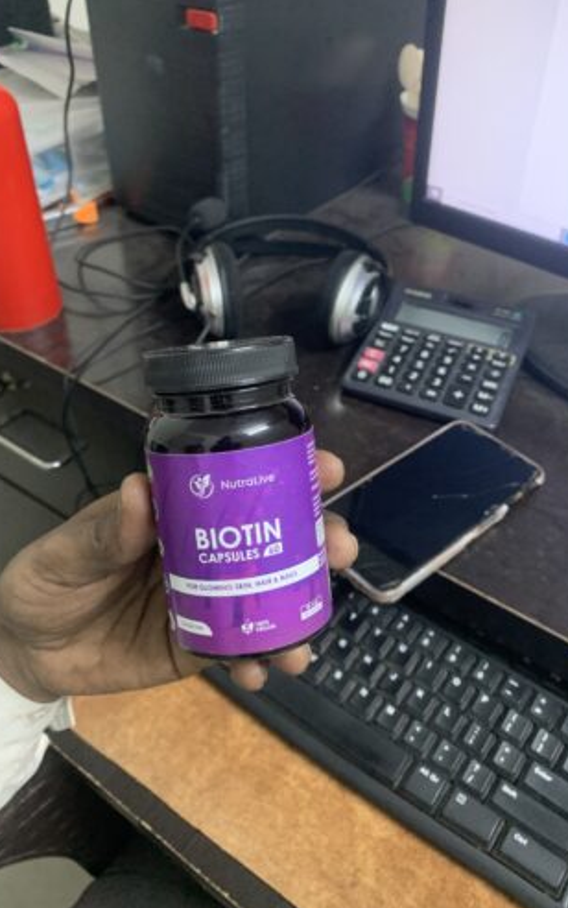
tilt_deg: -42.4
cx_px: 290
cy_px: 454
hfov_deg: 44.6
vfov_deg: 66.4
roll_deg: -0.7
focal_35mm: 28
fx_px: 693
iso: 500
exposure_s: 1/25
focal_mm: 4.25
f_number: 1.8
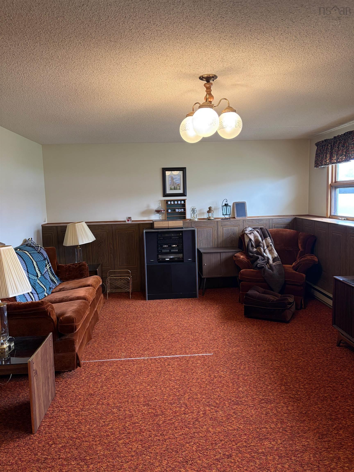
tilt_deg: -5.6
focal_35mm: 26
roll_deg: +1.3
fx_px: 355
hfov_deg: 53.1
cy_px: 236
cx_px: 177
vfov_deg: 67.3
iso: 125
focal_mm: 5.96
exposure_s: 1/60
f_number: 1.6
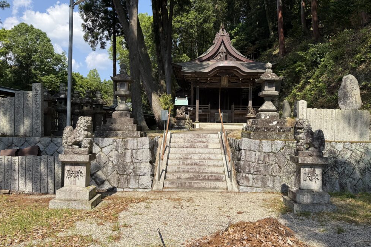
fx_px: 268
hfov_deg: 69.4
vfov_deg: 49.5
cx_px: 183
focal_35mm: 26
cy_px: 120
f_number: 1.78
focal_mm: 6.76
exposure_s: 1/3279
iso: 80
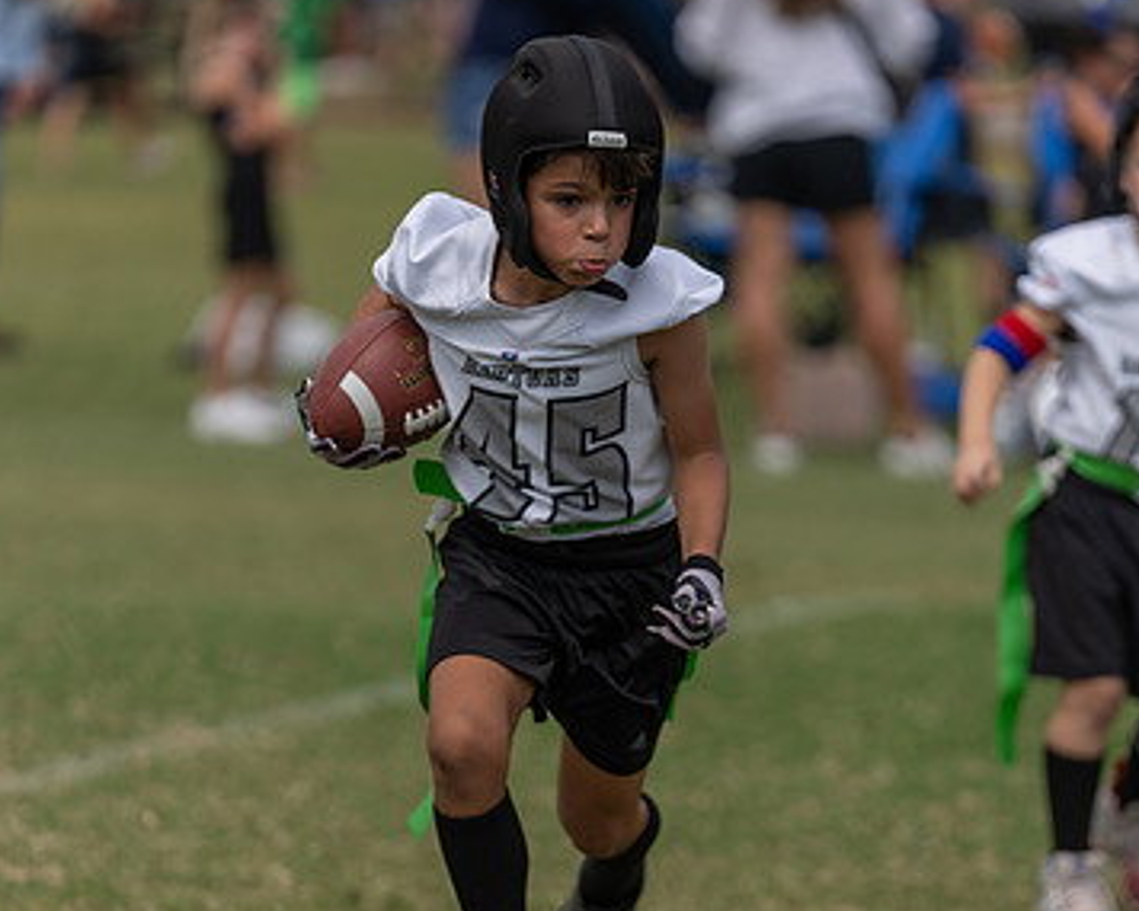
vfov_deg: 4.5
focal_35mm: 347
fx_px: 11701
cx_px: 520
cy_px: 676
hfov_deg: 5.6
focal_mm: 200
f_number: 2.8
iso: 100
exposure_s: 1/2500
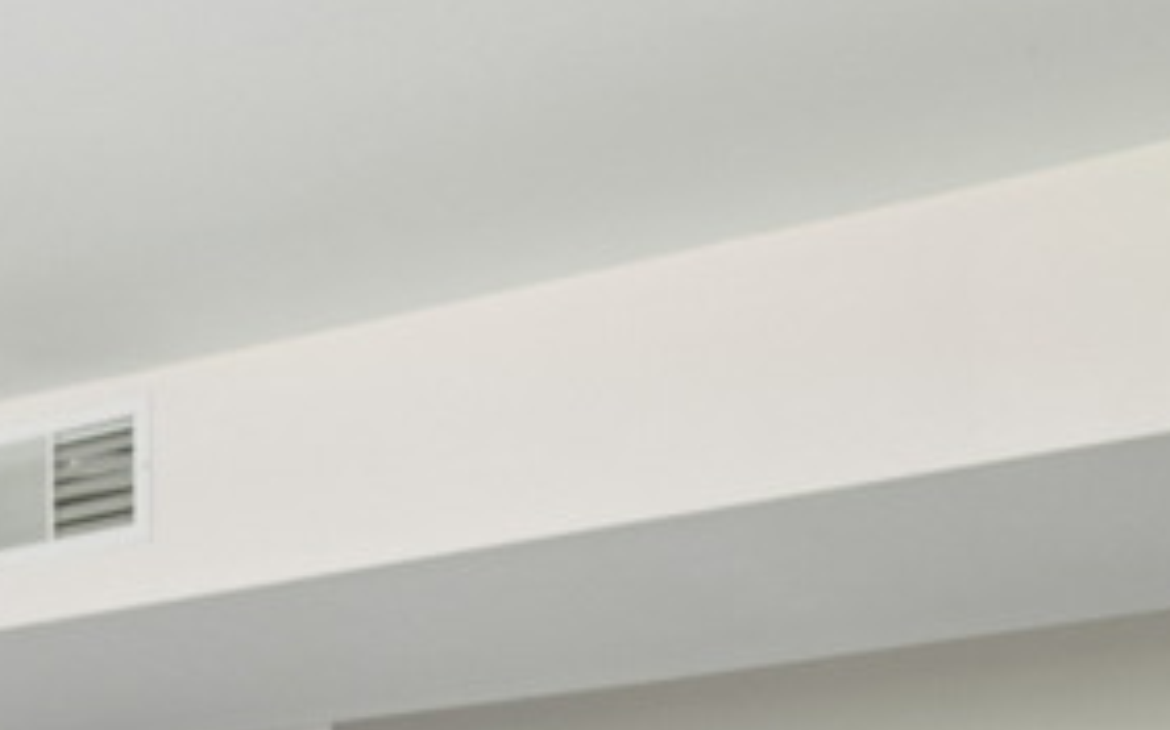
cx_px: -311
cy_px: 1290
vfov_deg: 13.4
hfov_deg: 21.5
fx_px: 2805
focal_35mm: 88
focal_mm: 10
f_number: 8
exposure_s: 1/8
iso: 400
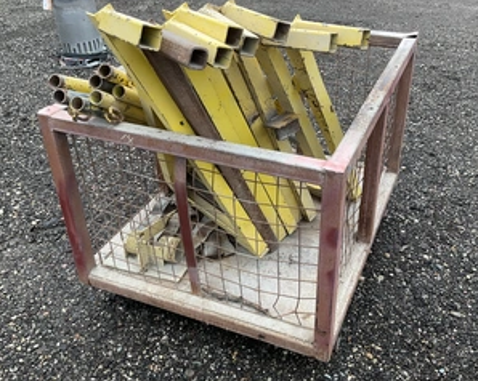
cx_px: 268
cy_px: 163
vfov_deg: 39.0
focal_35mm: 38
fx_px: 537
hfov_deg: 47.9
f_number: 1.8
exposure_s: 1/253
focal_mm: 3
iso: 25
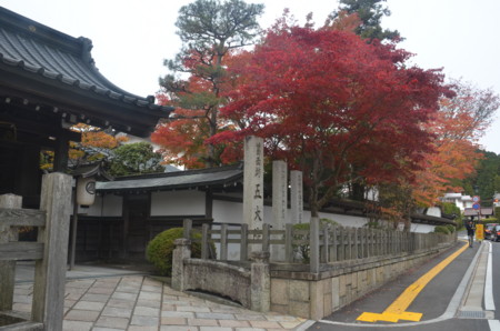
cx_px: 250
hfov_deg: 62.0
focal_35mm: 30
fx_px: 416
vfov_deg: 43.4
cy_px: 166
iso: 200
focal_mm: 20
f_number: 7.1
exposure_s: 1/200
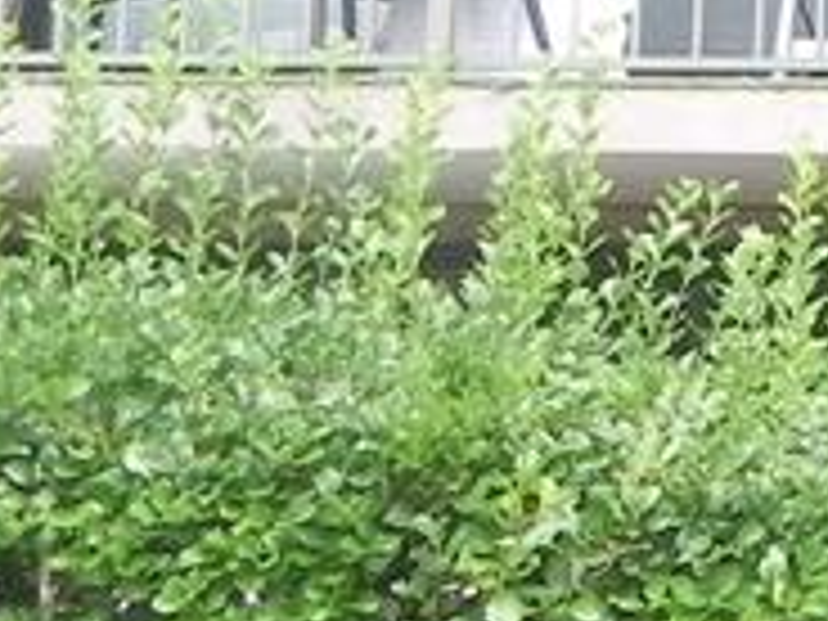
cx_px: 1822
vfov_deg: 8.0
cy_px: -184
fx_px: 4401
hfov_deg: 9.8
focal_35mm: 184
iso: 160
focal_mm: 5.9
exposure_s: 1/116
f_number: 4.5
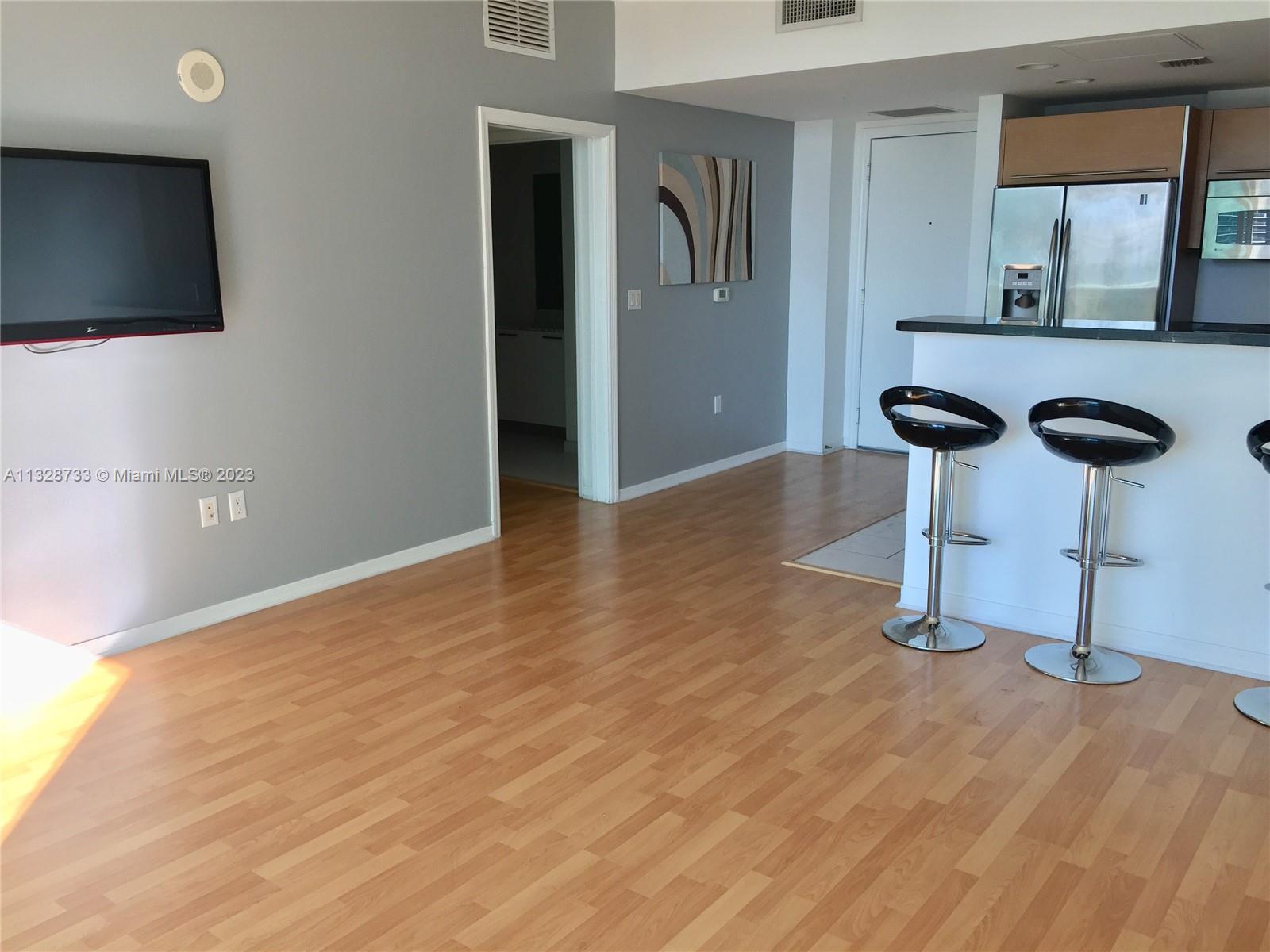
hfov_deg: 61.7
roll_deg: +2.0
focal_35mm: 29
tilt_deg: -11.4
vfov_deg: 48.2
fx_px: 1064
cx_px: 635
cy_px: 476
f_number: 2.2
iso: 32
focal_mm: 4.15
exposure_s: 1/120
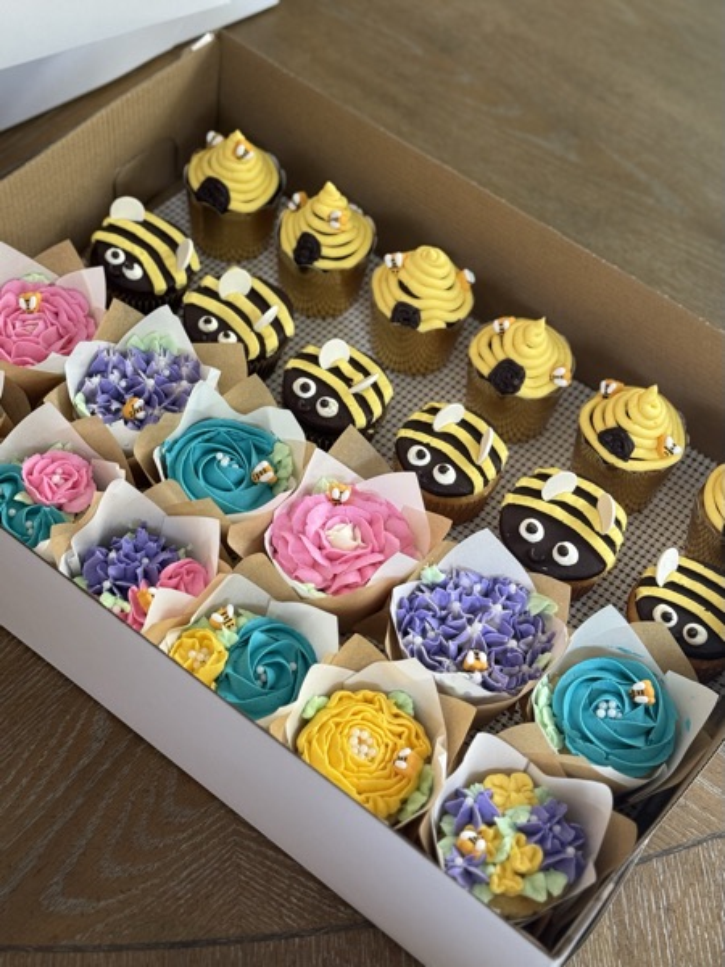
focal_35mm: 48
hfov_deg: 30.3
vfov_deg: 39.7
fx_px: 1340
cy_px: 484
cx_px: 362
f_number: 1.78
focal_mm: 6.76
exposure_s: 1/60
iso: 125
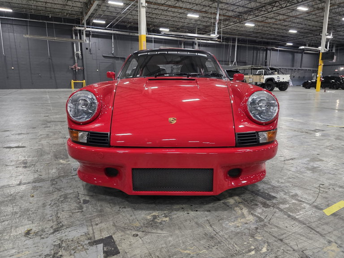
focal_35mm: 23
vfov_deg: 58.9
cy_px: 129
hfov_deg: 73.9
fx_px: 229
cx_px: 172
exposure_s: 1/120
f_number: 1.7
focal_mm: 6.3
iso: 250
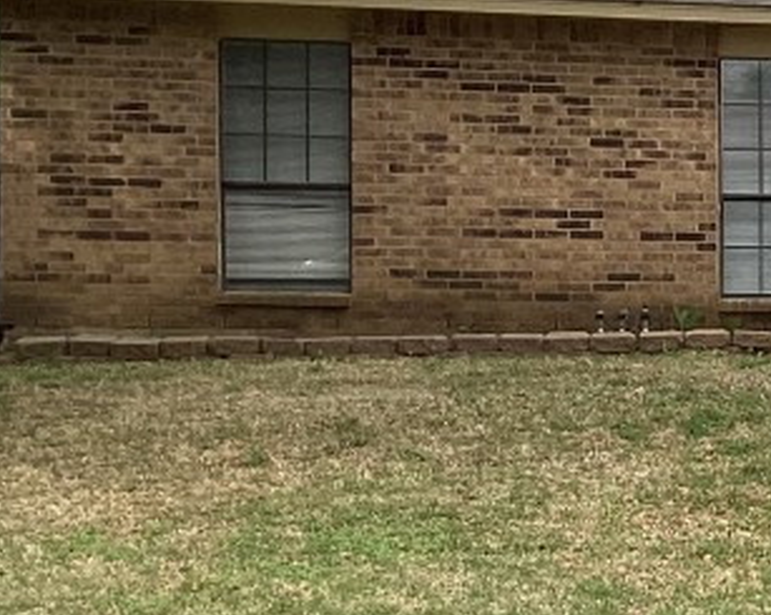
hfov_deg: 17.0
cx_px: 1195
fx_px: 2302
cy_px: 319
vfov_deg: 15.2
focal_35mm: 101
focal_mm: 3.3
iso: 25
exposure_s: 1/1235
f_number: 2.4
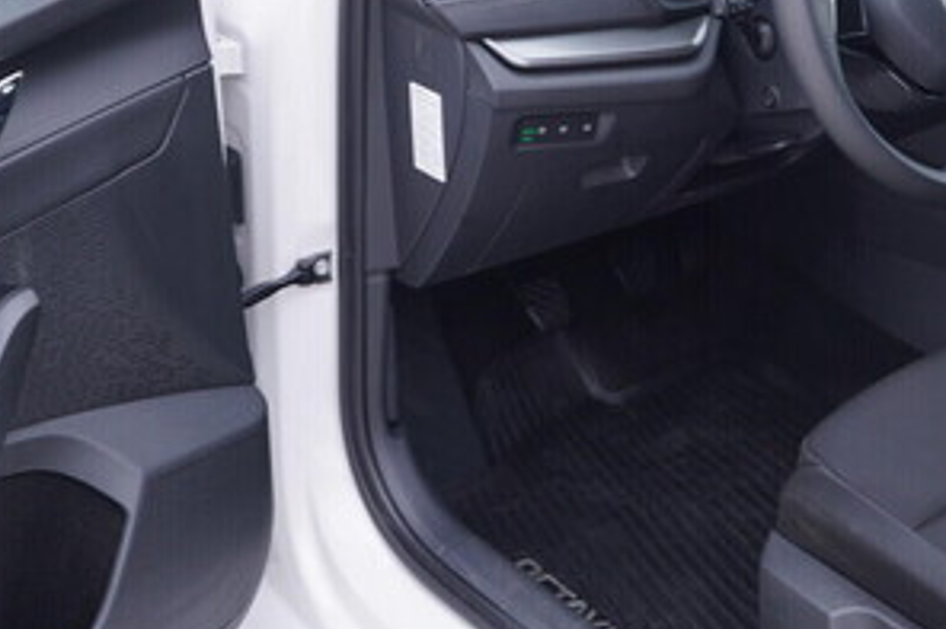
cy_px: 209
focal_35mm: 67
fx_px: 1760
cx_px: 578
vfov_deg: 20.2
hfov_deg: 30.0
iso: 125
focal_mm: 24
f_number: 2.8
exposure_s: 1/40
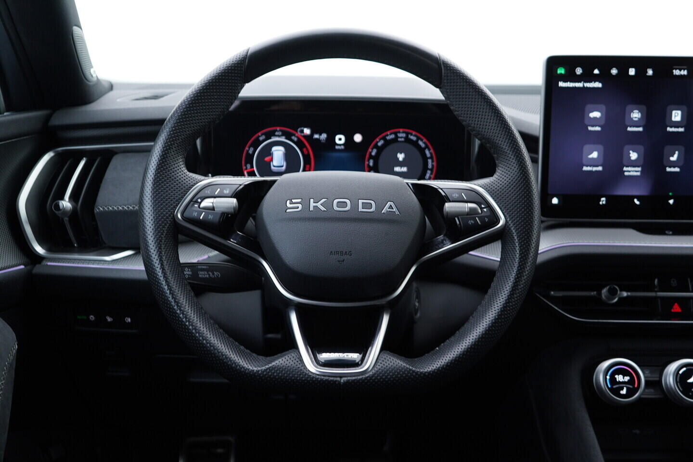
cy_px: 231
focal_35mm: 36
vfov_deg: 36.9
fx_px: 693
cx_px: 346
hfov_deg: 53.1
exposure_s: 1/40
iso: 200
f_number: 2.8
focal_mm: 24
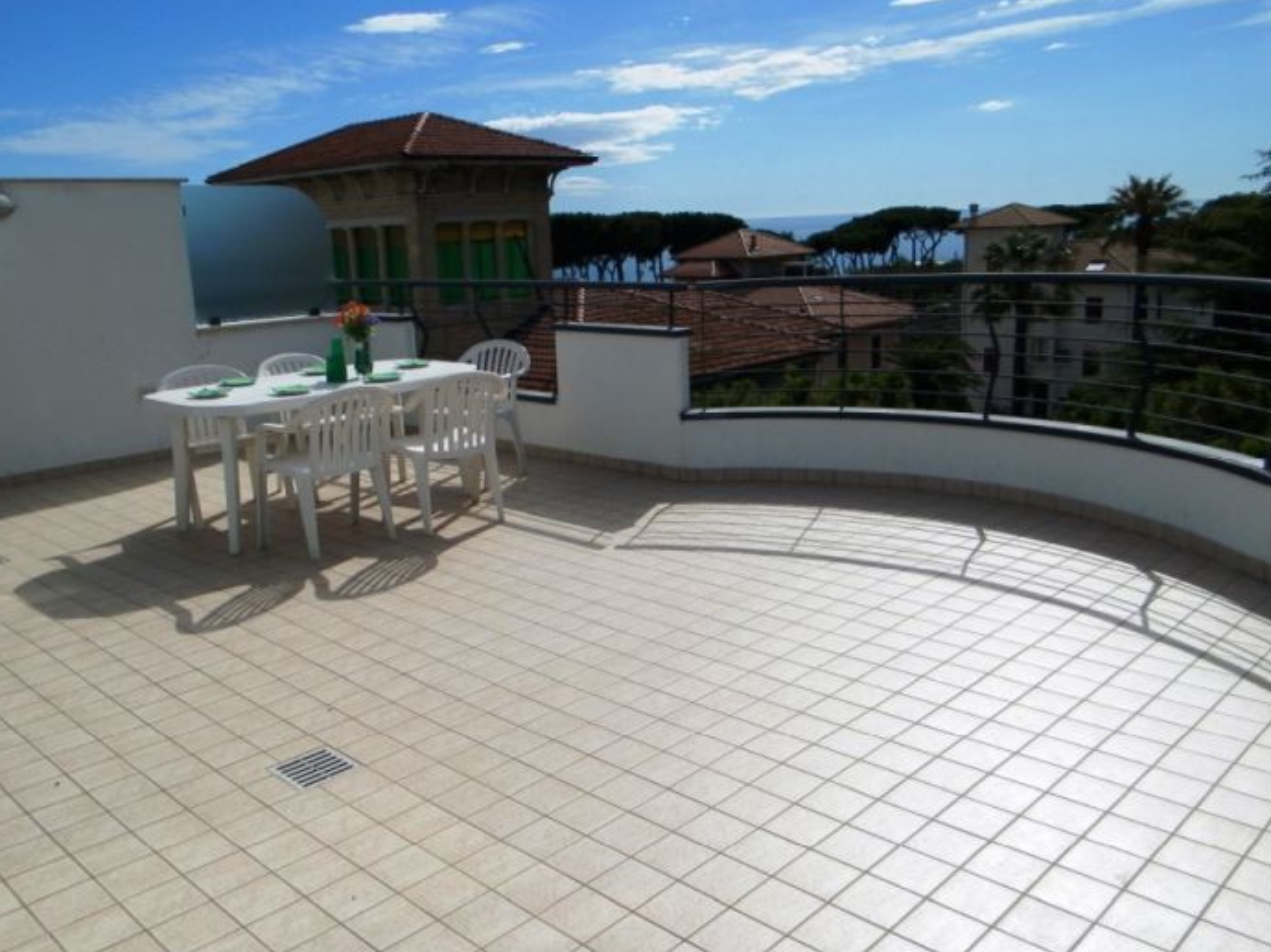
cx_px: 602
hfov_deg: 61.6
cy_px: 459
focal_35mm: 29
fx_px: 1064
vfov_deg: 48.2
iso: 80
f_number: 8.7
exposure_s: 1/500
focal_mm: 4.5
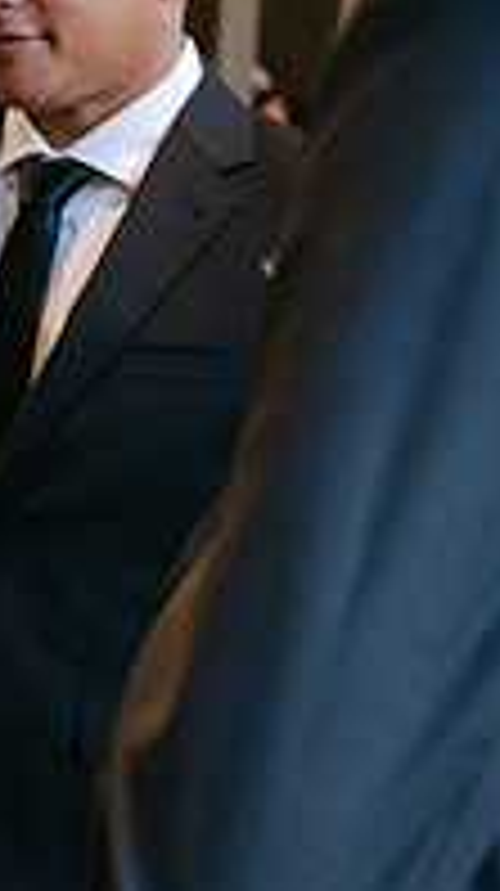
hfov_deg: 12.6
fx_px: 2032
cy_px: 490
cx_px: -446
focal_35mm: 86
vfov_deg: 24.7
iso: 720
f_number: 2.8
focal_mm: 28
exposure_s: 1/125
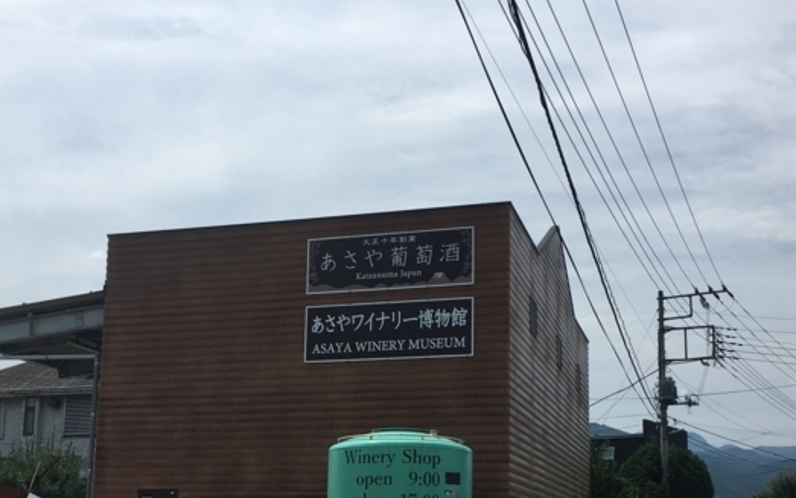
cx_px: 400
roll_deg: -0.2
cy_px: 378
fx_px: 1020
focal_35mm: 47
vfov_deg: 27.0
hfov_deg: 42.6
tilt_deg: +8.4
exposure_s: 1/3205
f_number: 2.2
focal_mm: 4.15
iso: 25
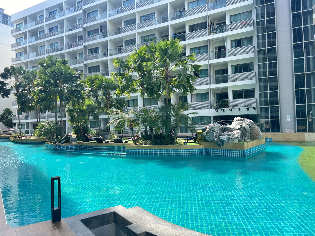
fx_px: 237
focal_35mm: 26
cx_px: 158
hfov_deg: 67.3
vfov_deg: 53.1
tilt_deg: +1.5
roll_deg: +1.7
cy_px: 118
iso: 50
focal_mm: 5.7
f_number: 1.5
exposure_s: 1/808
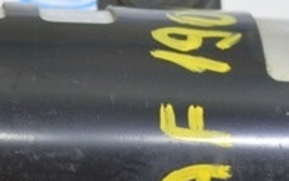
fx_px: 1885
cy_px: 276
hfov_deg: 8.8
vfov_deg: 5.5
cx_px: 78
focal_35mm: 239
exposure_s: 1/20
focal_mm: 30
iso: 400
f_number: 5.6
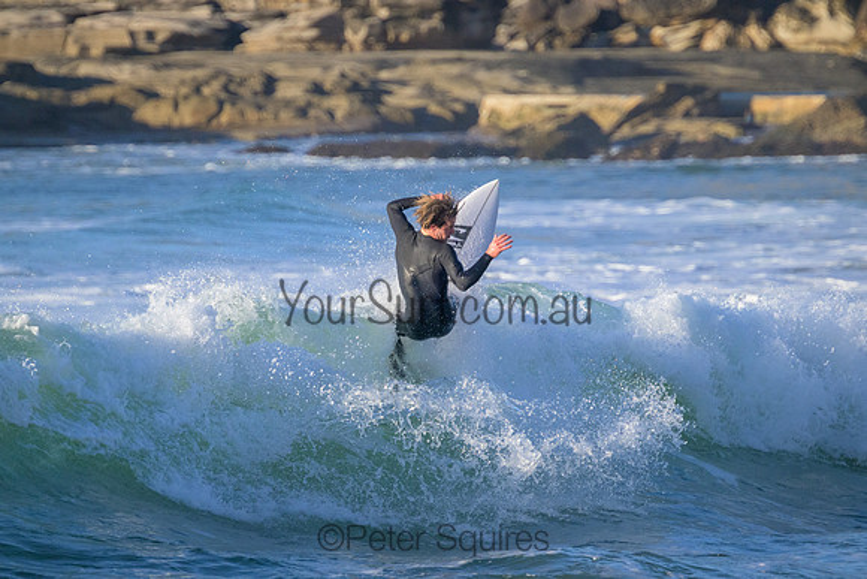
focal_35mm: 800
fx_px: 19270
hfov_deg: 2.6
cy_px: 290
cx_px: 434
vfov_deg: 1.7
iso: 3600
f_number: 11
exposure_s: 1/2000
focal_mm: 800
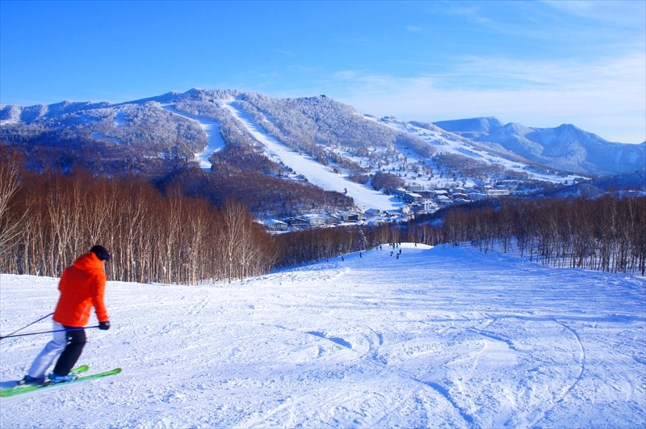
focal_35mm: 30
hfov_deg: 62.0
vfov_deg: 43.5
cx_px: 323
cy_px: 214
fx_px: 538
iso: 200
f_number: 13
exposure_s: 1/250
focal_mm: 20
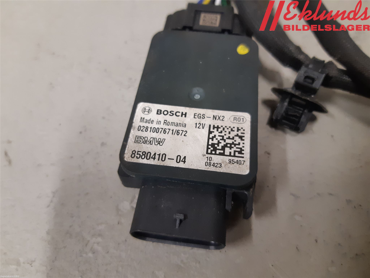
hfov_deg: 67.3
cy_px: 139
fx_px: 278
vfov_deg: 53.1
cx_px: 185
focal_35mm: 26
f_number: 1.7
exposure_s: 1/50
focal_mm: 3.93
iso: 200
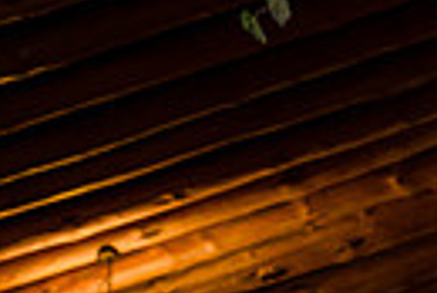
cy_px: 534
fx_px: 2455
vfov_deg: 6.7
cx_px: 740
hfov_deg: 9.7
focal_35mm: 202
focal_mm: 44
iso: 2000
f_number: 7.1
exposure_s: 1/100
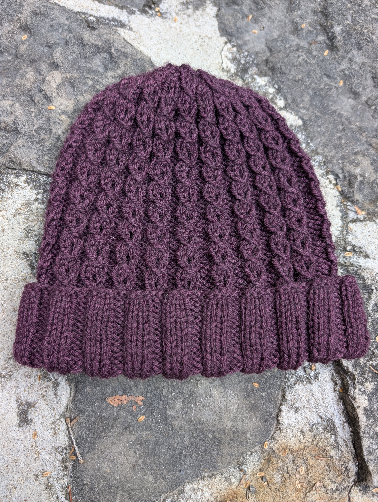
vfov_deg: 71.5
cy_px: 251
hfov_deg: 56.9
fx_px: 349
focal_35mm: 24
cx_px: 189
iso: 37
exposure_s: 1/58.2
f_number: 1.68
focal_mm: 6.9
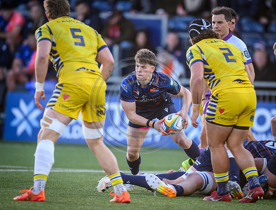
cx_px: 159
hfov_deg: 2.8
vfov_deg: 2.2
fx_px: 5595
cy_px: 100
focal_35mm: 698
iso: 3200
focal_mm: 560
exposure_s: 1/1250
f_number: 4
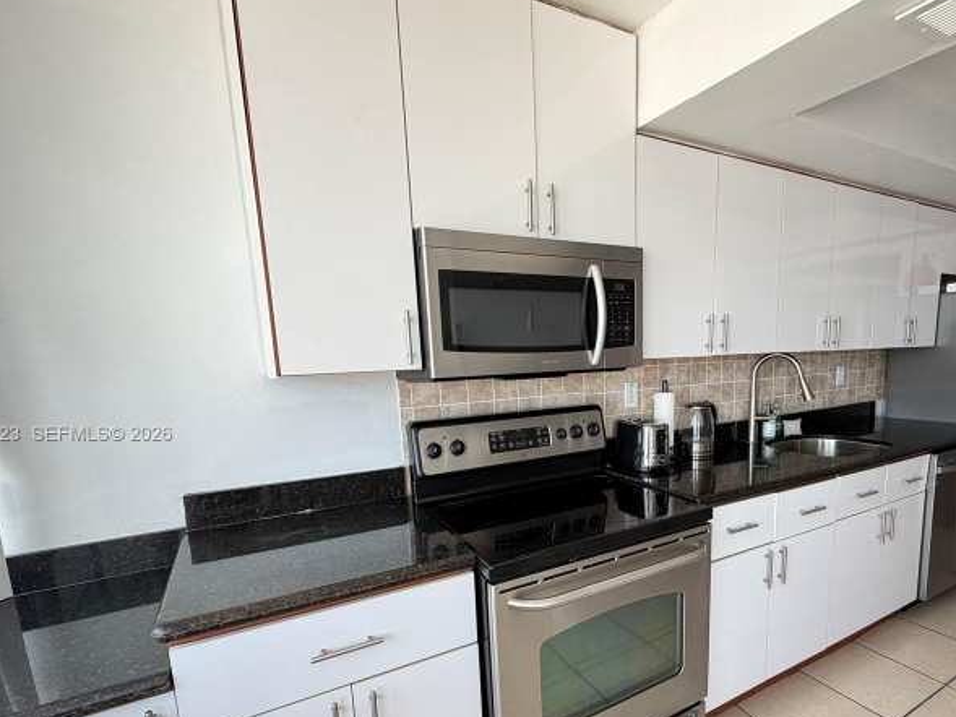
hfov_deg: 83.7
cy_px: 435
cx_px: 568
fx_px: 525
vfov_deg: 67.9
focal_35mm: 19
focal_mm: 2.22
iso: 160
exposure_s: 1/121
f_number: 2.2
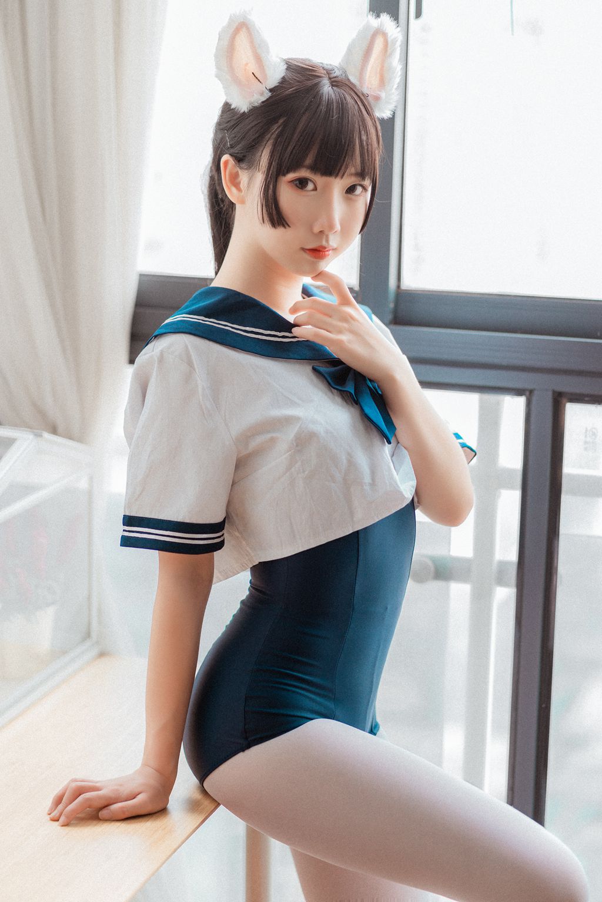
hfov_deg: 16.1
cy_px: 451
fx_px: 2132
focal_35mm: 85
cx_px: 301
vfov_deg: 23.9
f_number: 2.5
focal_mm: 85
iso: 200
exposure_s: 1/125
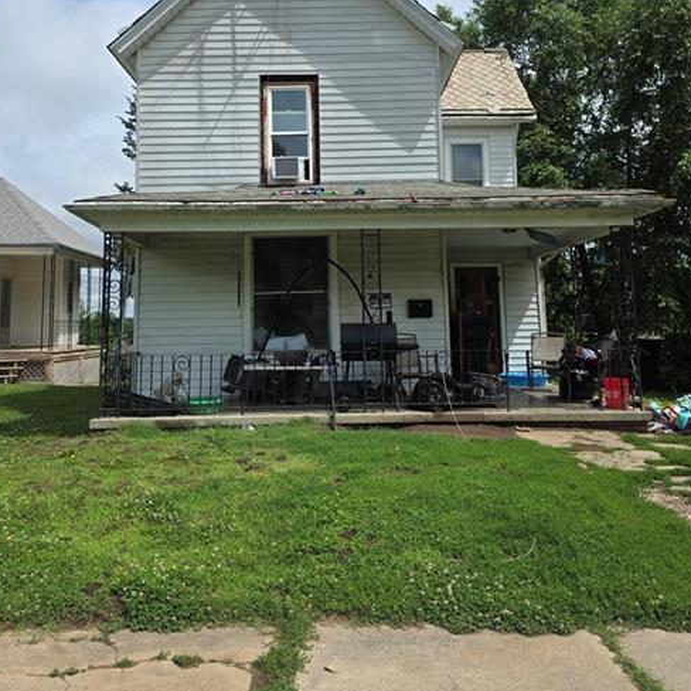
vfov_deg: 50.3
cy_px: 236
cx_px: 348
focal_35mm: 32
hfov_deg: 51.1
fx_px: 723
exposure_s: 1/7944
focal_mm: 6.3
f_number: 1.7
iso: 80
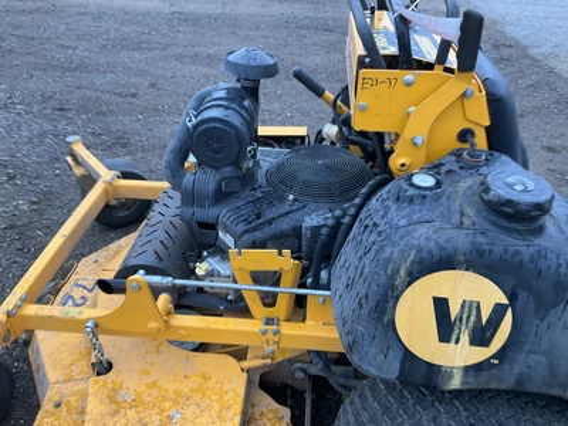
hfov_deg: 61.7
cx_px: 284
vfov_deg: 48.2
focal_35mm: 29
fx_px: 476
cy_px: 213
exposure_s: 1/92
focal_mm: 3
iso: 64
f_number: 1.8
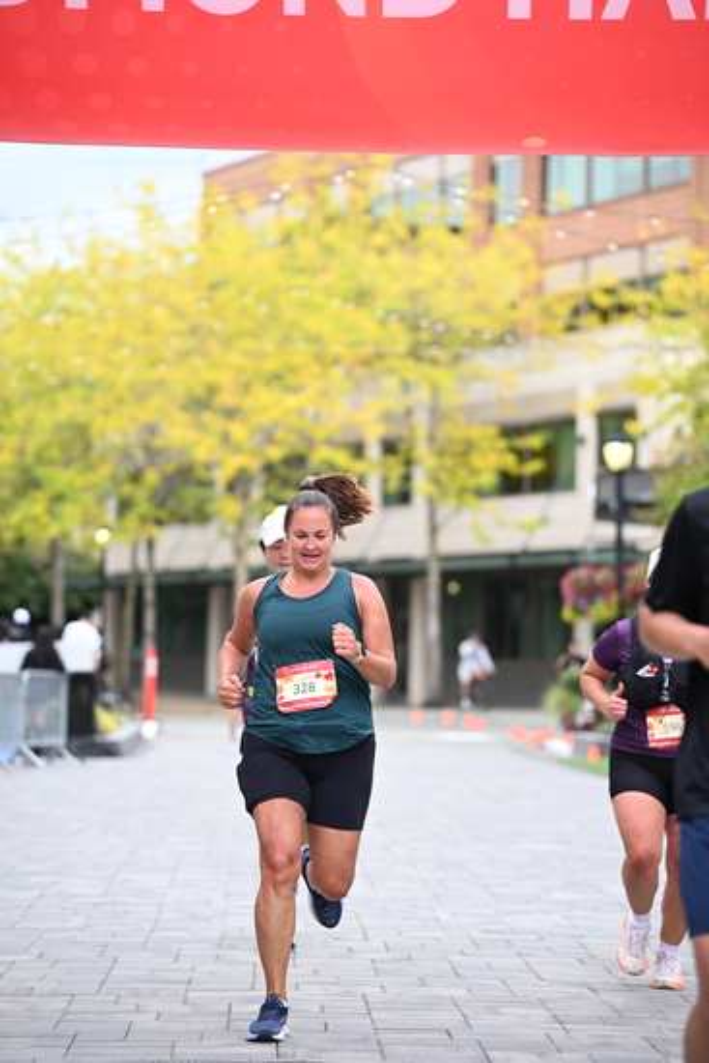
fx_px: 3542
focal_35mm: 120
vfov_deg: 17.1
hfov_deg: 11.4
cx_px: 354
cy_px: 532
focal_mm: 120
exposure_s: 1/1600
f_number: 2.8
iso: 640
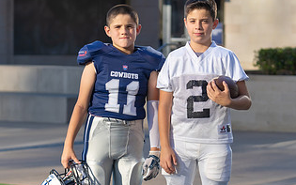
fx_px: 1105
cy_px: 123
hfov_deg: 15.3
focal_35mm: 137
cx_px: 151
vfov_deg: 9.6
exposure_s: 1/640
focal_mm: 71
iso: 100
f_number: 3.2
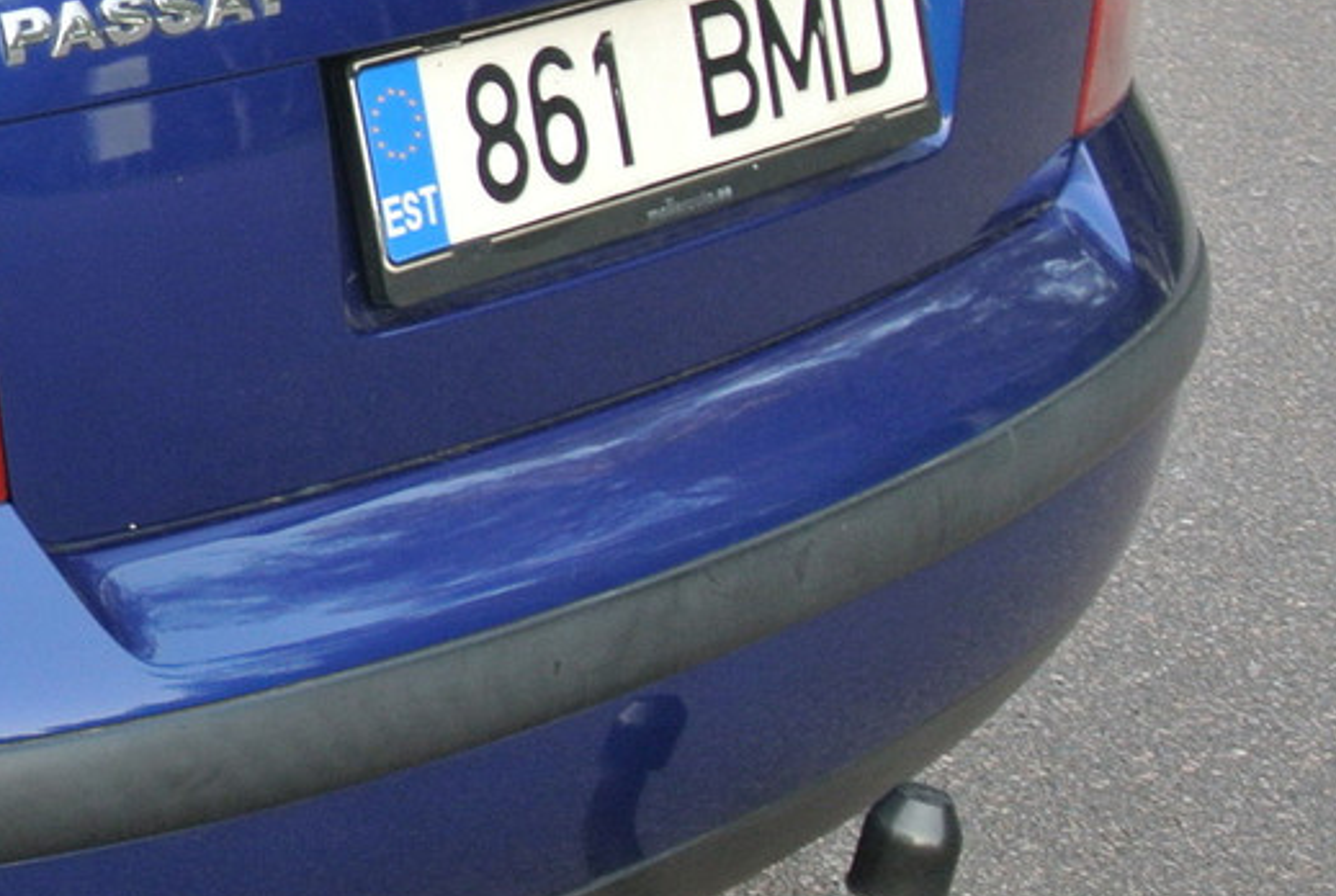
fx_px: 4238
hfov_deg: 16.4
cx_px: -662
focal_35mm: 114
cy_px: 313
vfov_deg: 12.1
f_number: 4
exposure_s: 1/60
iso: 220
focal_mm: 14
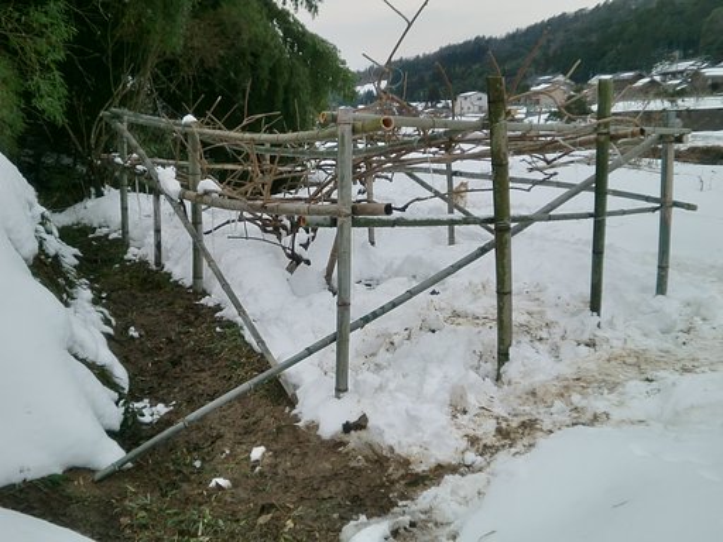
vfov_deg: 41.8
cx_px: 362
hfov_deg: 54.0
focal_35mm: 34
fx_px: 710
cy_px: 271
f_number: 2.8
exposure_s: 1/400
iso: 64
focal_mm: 5.58
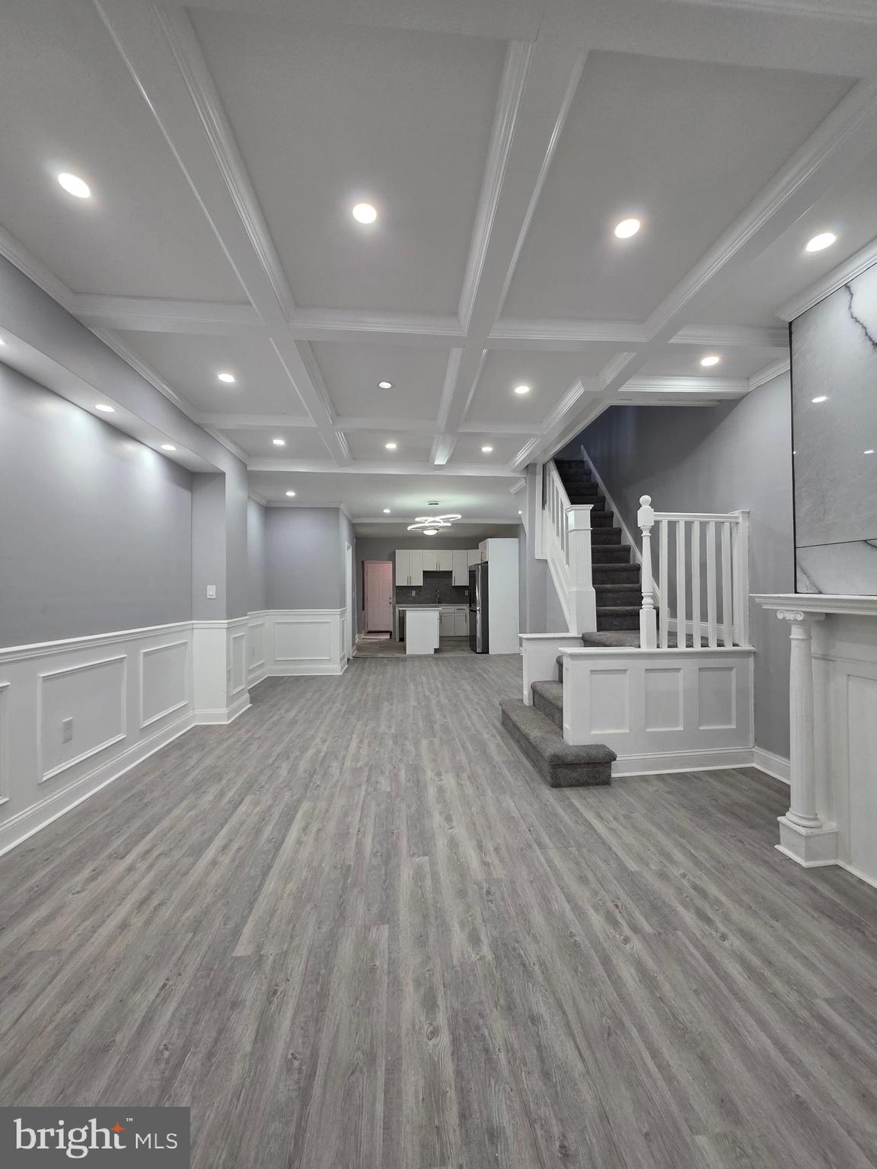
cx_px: 438
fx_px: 439
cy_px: 584
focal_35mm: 13
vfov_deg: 106.2
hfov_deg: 89.9
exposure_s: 1/120
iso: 160
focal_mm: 2.2
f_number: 1.9
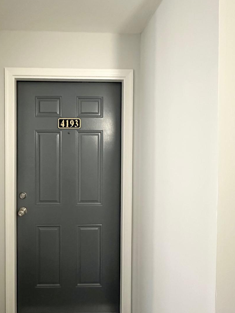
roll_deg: -0.2
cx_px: 72
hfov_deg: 63.7
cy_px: 149
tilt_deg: -0.5
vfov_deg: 81.7
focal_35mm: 20
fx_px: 181
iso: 1250
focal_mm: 2.22
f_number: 2.2
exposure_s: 1/40
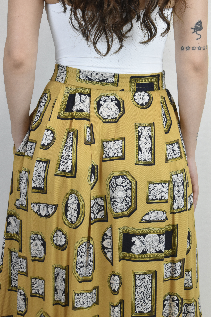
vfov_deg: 24.6
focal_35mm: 82
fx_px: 725
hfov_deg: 16.6
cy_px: 158
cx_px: 106
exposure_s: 1/30
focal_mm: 55
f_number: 18
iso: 1600
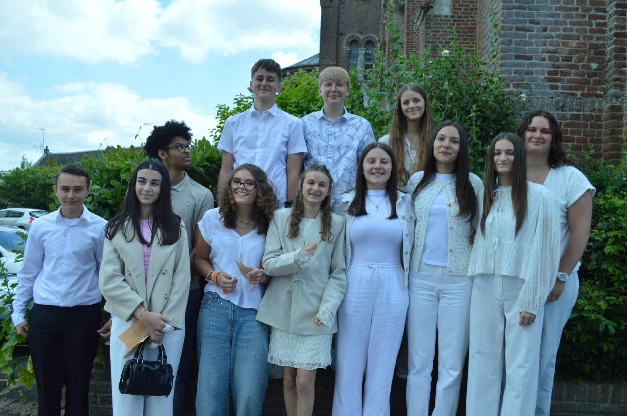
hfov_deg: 62.0
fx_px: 522
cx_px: 314
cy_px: 208
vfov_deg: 43.5
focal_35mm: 30
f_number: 5
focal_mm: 20
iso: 400
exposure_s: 1/1600
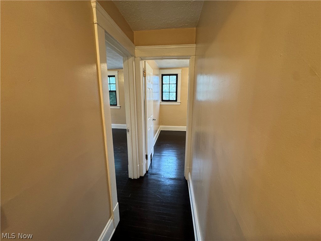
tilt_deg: -11.7
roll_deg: -0.4
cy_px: 120
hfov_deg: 102.1
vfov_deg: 85.7
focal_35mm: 14
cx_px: 160
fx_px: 130
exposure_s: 1/60
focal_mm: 2.22
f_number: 2.2
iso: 250
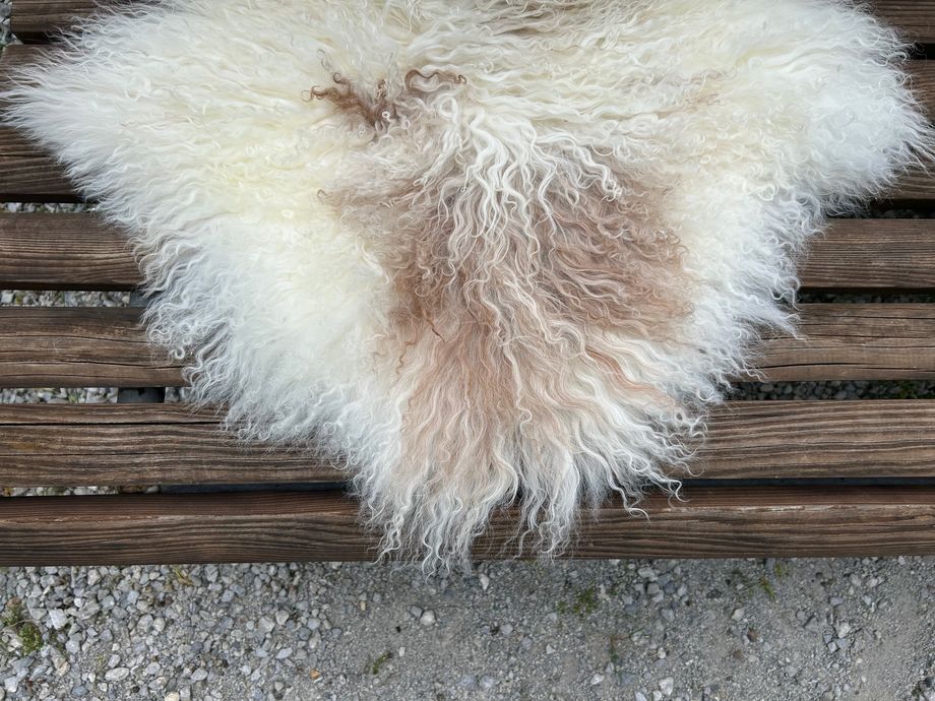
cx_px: 468
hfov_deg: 67.3
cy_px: 350
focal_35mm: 26
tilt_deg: -80.3
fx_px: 702
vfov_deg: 53.1
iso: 50
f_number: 1.5
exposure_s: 1/1972
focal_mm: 5.7
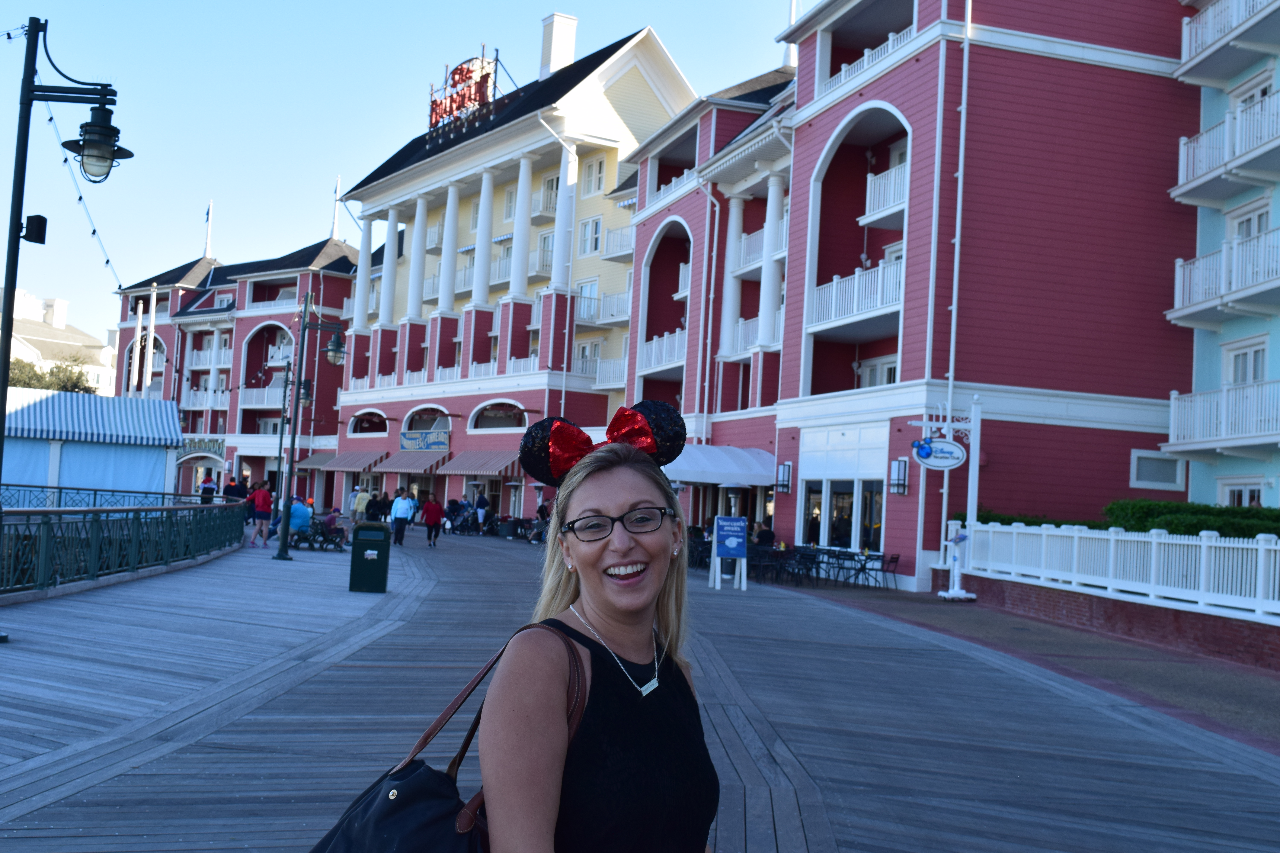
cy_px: 426
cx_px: 640
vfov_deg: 31.9
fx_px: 1493
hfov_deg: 46.4
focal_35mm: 42
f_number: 10
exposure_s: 1/250
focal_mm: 28
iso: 400
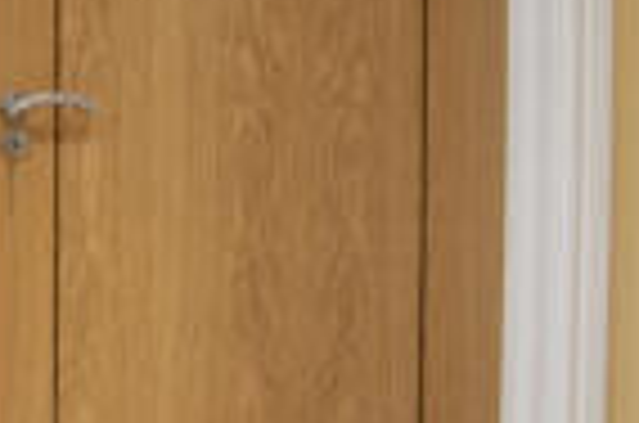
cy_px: 155
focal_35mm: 74
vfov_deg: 18.3
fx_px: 1311
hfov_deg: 16.1
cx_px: -817
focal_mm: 16
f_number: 8
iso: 800
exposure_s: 1/10
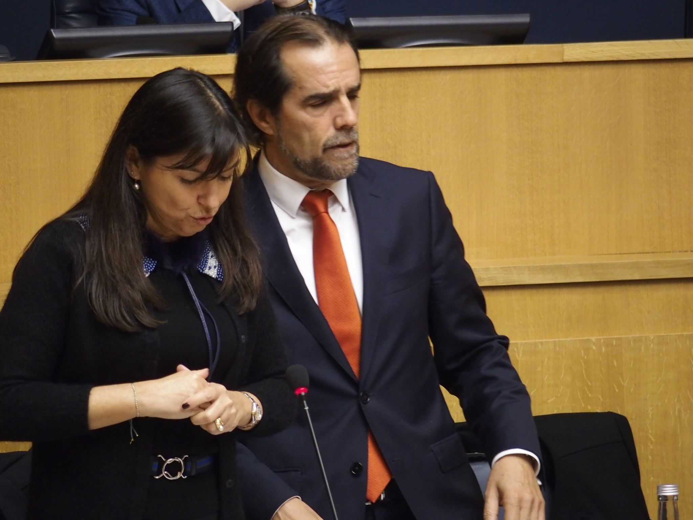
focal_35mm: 300
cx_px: 346
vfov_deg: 5.0
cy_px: 260
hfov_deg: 6.6
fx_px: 6006
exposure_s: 1/100
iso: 800
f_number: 2.8
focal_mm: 64.3
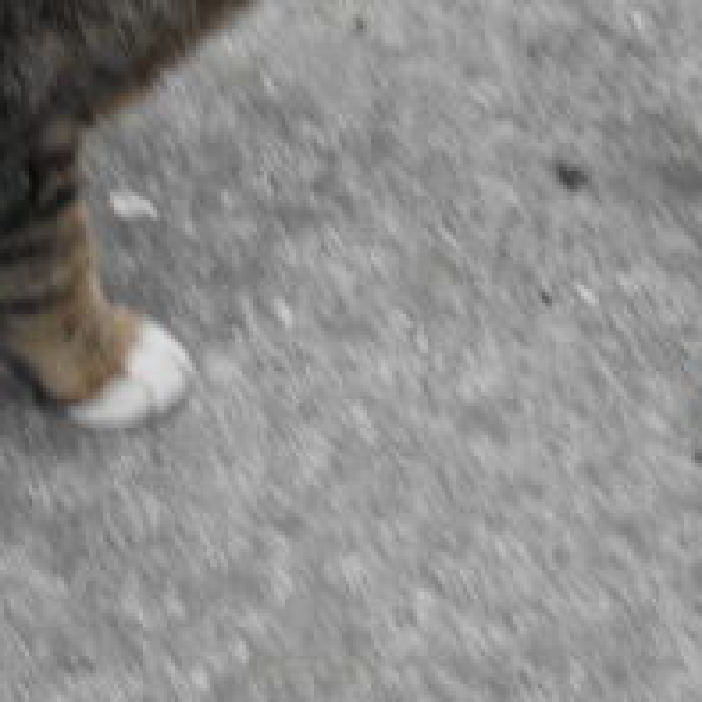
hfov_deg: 16.4
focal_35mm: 106
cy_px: -208
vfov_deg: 15.6
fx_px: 2432
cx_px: 342
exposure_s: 1/30
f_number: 1.8
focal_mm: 8.8
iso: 160
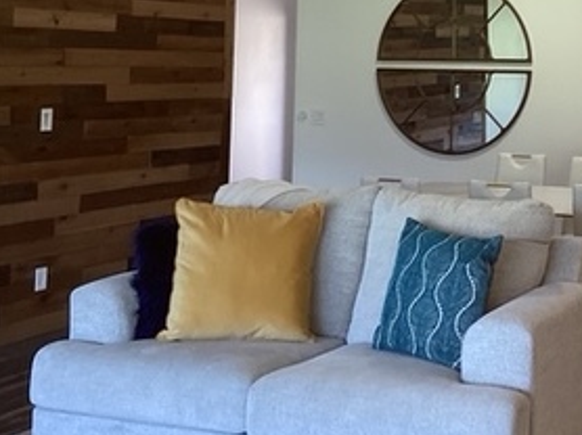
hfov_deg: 27.8
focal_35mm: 67
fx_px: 1126
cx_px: 538
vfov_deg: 21.1
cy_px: -2
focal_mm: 3.3
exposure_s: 1/60
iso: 100
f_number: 2.4
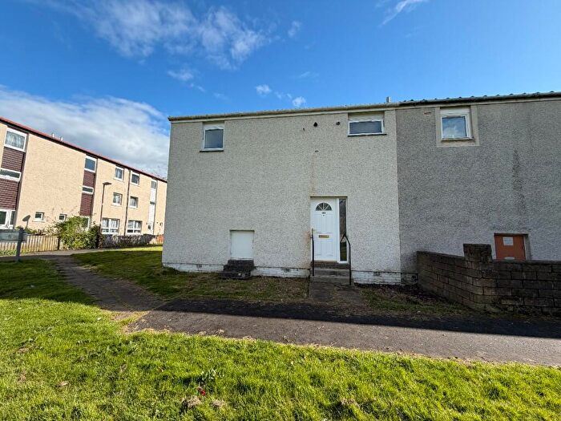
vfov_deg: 85.7
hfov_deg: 102.1
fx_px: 227
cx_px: 280
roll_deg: -1.8
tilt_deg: +5.9
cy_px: 210
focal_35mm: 14
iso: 32
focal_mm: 2.22
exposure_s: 1/770
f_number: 2.2
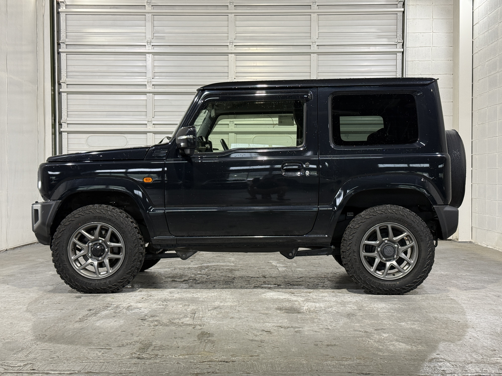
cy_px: 188
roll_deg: -0.2
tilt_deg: -0.8
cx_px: 251
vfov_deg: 30.3
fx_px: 696
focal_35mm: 48
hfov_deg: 39.7
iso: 160
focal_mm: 6.76
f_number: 1.78
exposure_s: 1/60
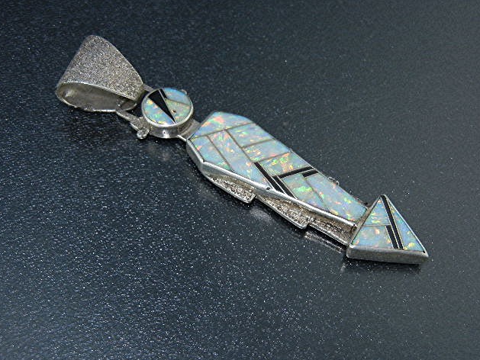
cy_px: 182
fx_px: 832
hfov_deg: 32.2
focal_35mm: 60
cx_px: 238
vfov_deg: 24.4
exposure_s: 1/30
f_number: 4
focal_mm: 10.6
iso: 228
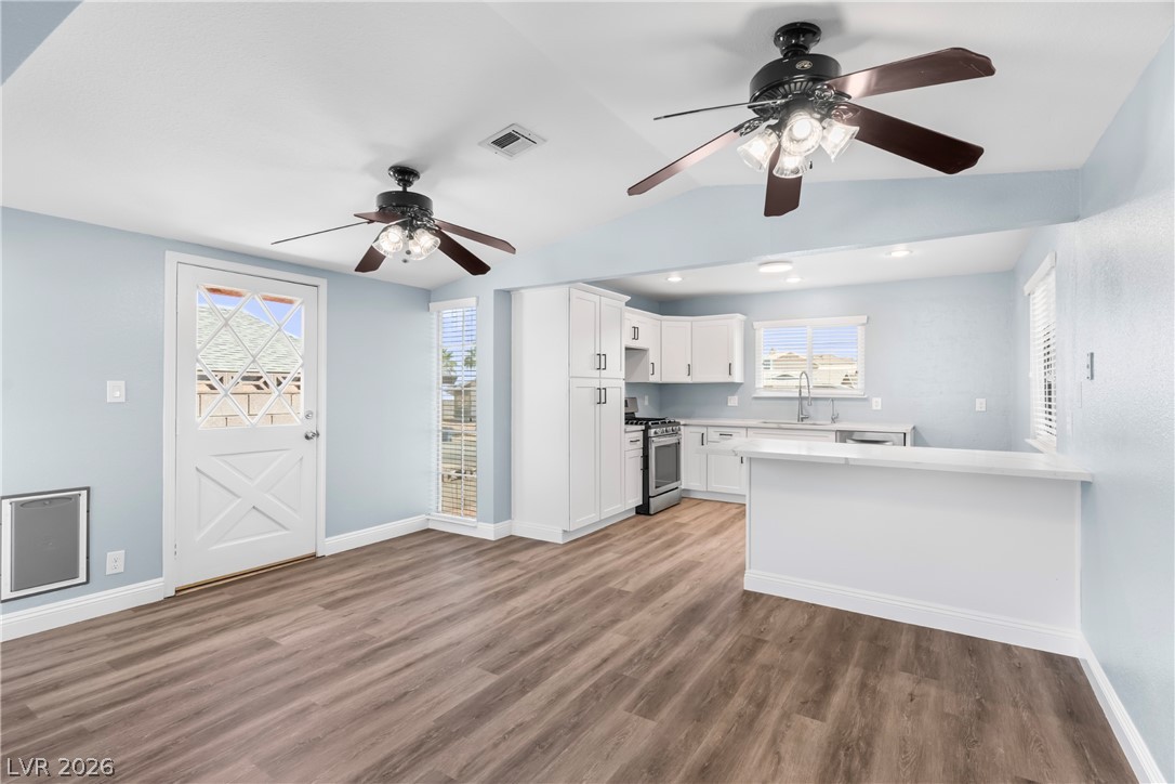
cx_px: 588
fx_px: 555
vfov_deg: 70.4
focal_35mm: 17
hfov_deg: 93.3
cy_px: 392
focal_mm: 17
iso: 400
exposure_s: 1/15
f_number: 8
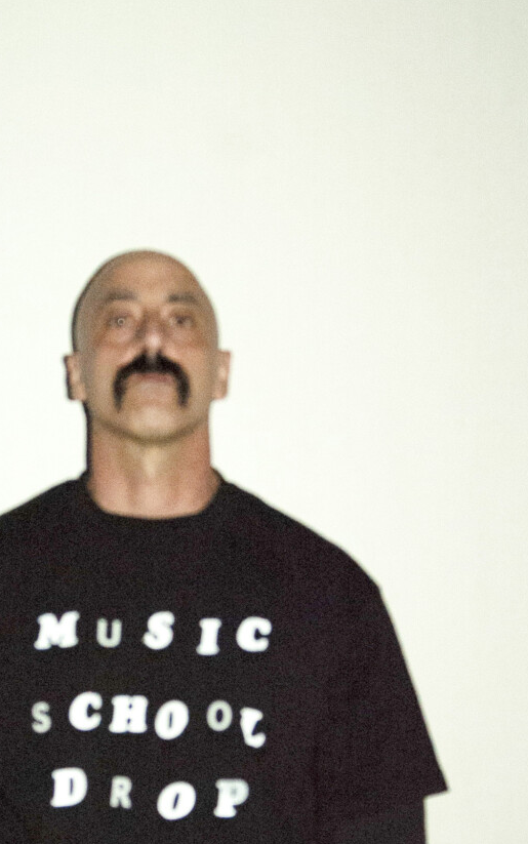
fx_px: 1840
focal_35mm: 80
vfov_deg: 25.7
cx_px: 141
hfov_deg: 16.3
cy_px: 562
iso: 1600
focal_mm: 28
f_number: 4.5
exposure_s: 1/125
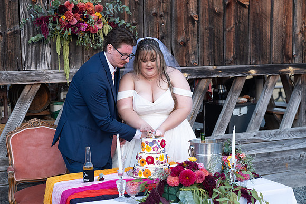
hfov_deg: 36.2
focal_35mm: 55
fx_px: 468
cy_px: 102
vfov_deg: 24.6
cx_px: 153
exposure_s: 1/320
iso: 1250
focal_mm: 55
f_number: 4
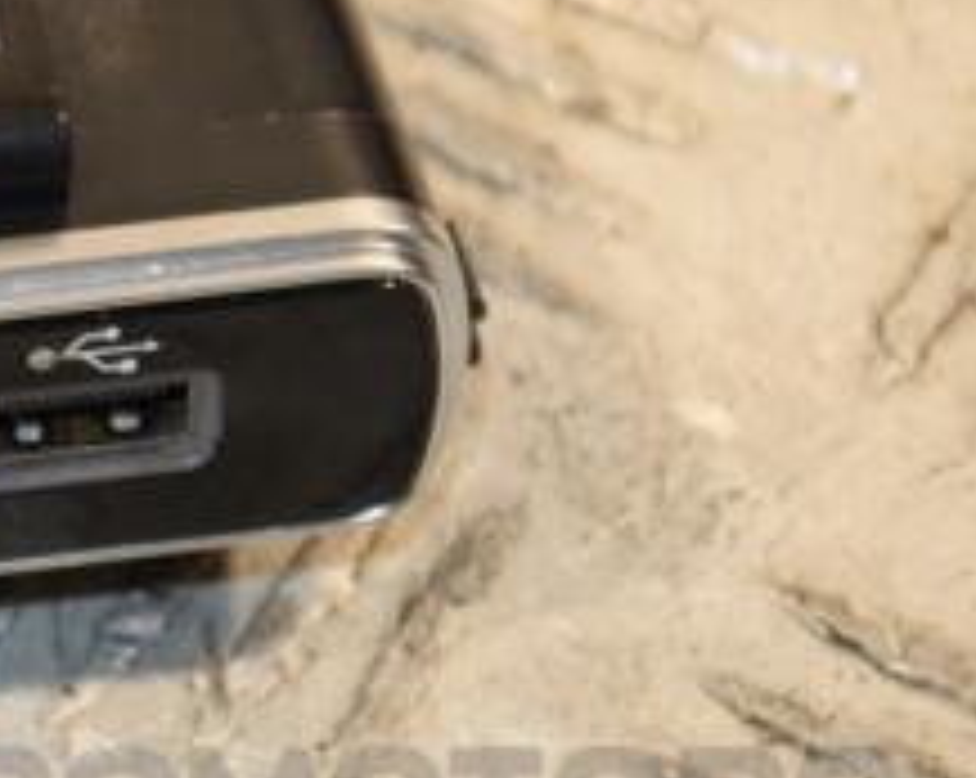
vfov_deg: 3.8
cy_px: 216
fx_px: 11807
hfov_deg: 4.7
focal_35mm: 409
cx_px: -364
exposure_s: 1/200
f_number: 7.1
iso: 800
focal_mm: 105
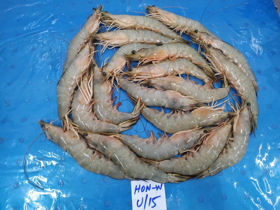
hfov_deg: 71.6
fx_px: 194
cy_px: 105
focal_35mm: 24
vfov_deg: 56.8
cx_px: 140
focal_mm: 3.94
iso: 250
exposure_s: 1/25
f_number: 1.9
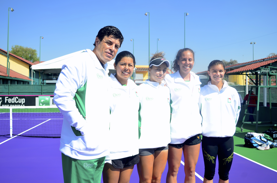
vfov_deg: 36.7
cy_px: 92
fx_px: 276
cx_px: 138
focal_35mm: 36
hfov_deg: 53.2
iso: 100
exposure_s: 1/500
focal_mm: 24
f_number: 4
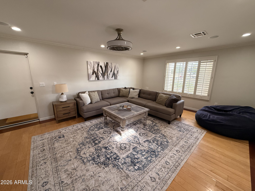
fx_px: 103
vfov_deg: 85.7
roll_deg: -0.1
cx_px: 128
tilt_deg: -12.2
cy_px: 96
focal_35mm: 14
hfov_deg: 102.1
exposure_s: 1/120
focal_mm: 2.22
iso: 250
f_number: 2.2
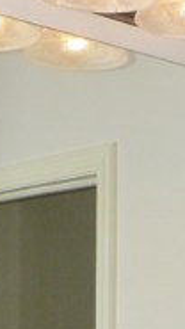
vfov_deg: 16.3
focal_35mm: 122
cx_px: 173
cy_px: 466
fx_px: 1064
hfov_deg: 9.9
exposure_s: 1/250
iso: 64
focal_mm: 4.7
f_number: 3.5
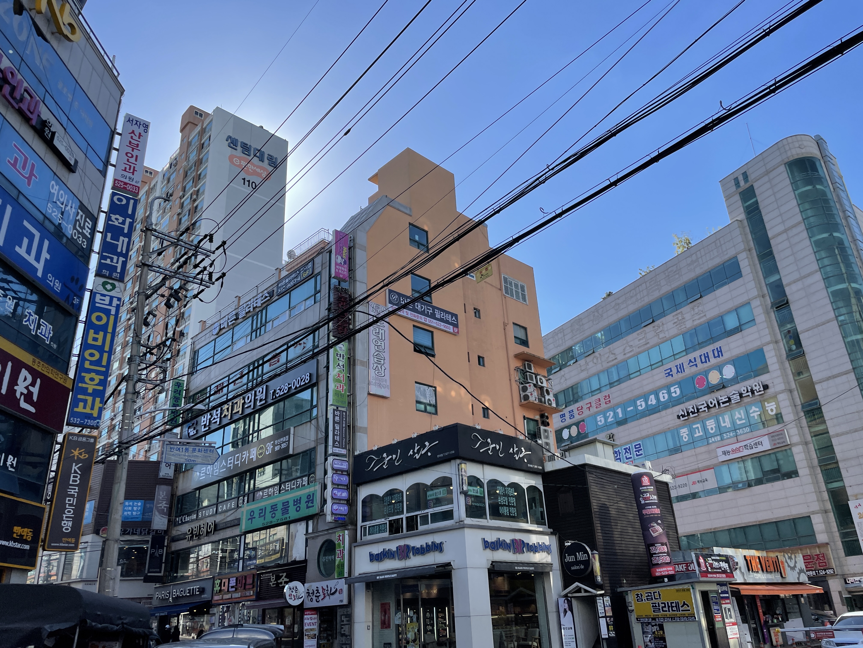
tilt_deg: +25.8
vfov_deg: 53.1
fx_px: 648
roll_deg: +0.2
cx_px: 432
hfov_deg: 67.3
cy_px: 324
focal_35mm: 26
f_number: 1.6
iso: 32
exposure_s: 1/2959
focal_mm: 4.2
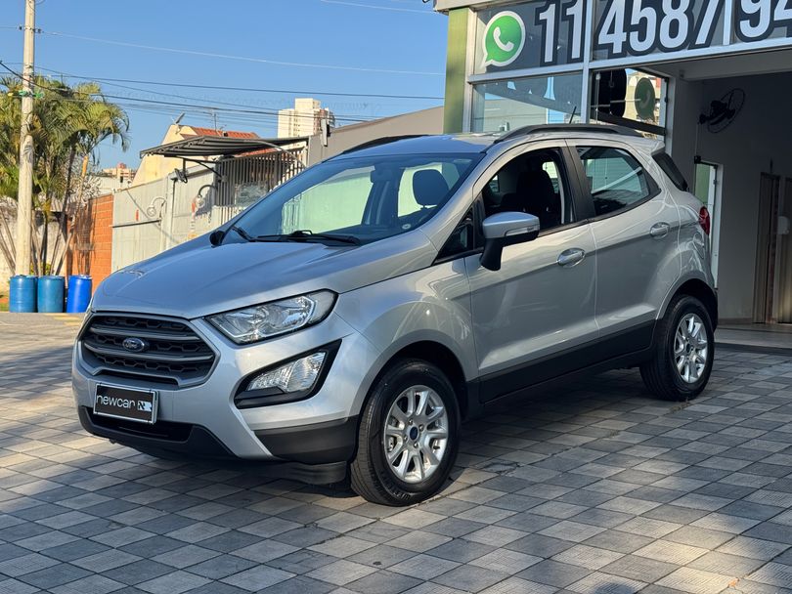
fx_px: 1099
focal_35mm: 48
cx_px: 396
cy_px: 297
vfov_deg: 30.3
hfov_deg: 39.6
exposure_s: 1/1923
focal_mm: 6.76
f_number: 1.78
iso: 64
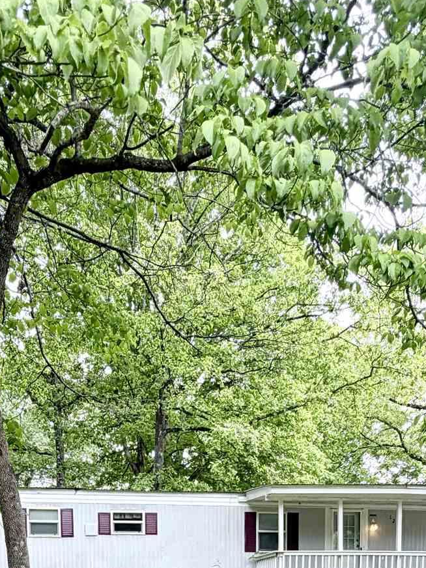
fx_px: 607
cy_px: 650
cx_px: 182
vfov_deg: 39.3
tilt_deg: -3.3
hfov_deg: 38.6
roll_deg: -1.4
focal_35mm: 37
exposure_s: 1/241
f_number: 2.2
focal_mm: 2.22
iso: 40
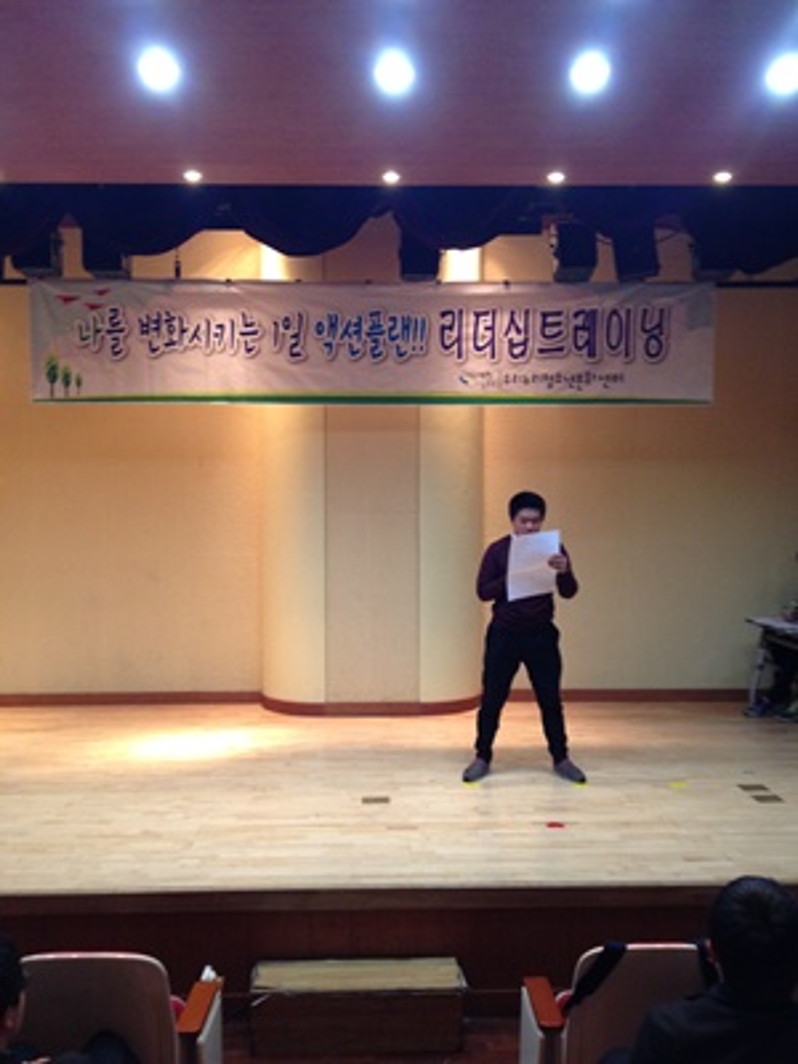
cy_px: 532
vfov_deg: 52.6
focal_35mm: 35
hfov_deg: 40.7
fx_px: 1076
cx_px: 399
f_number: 2.4
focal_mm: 4.28
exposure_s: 1/20
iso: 160
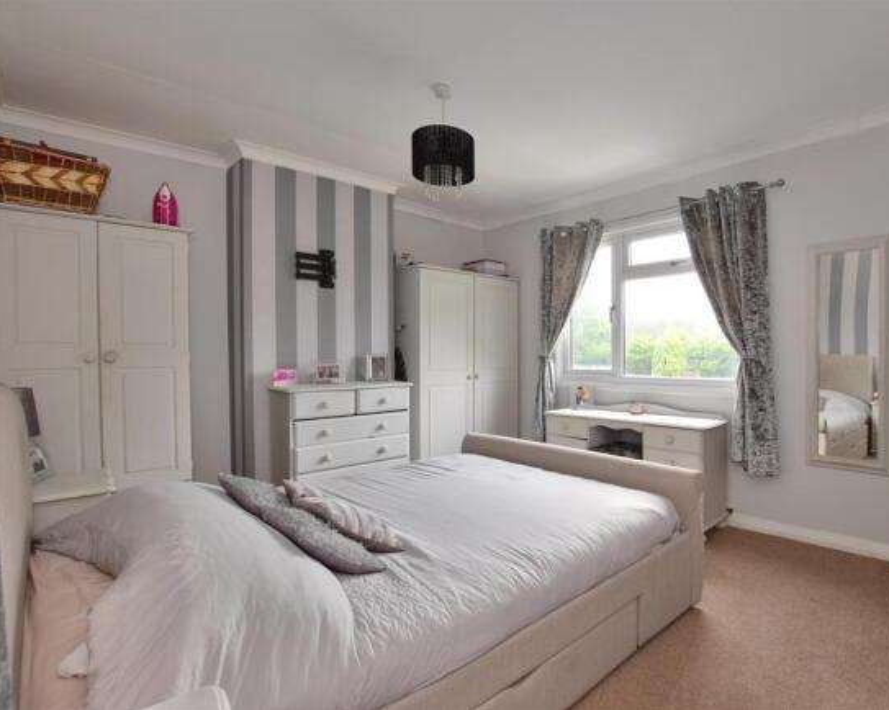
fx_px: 447
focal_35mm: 17
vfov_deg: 76.9
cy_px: 356
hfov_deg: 88.6
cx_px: 532
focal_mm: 10
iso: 400
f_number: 11
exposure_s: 1/8
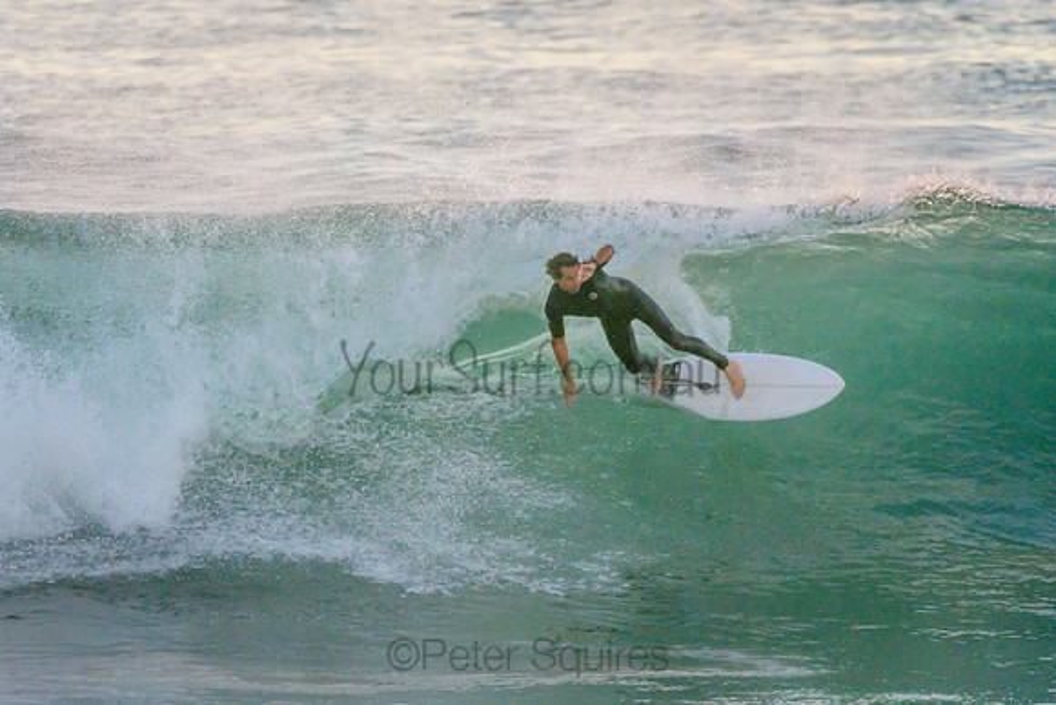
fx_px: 22004
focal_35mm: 750
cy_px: 352
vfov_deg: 1.8
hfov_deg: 2.7
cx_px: 528
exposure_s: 1/1000
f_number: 5.6
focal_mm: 500
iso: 3600
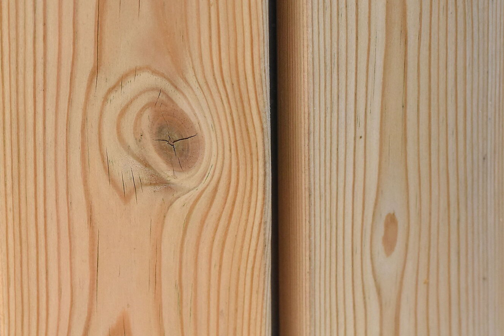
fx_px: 3247
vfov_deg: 5.9
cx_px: 176
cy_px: 140
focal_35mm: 232
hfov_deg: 8.9
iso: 2000
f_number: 4.8
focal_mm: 85
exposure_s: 1/8000
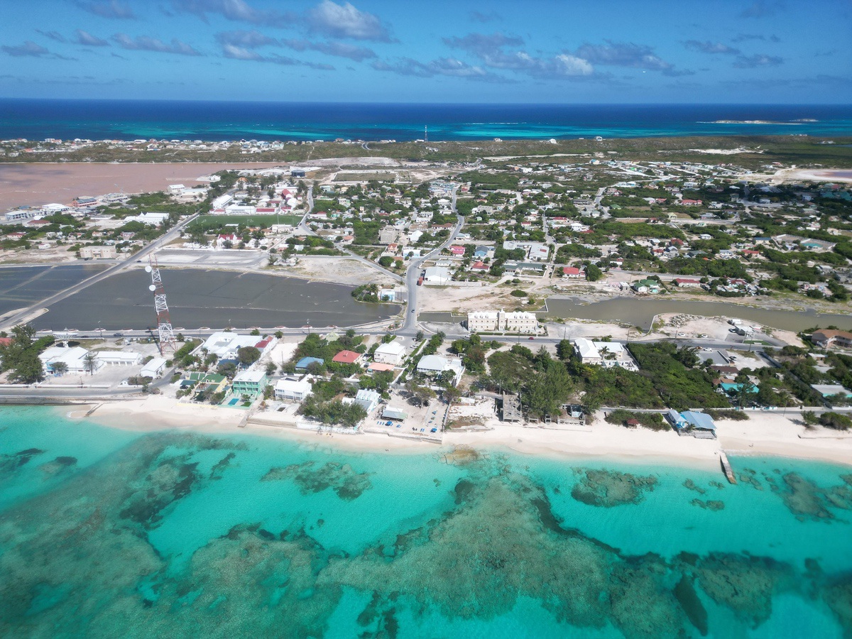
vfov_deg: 56.8
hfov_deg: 71.6
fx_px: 591
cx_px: 426
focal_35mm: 24
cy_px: 320
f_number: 1.7
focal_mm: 6.72
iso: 140
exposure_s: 1/5000
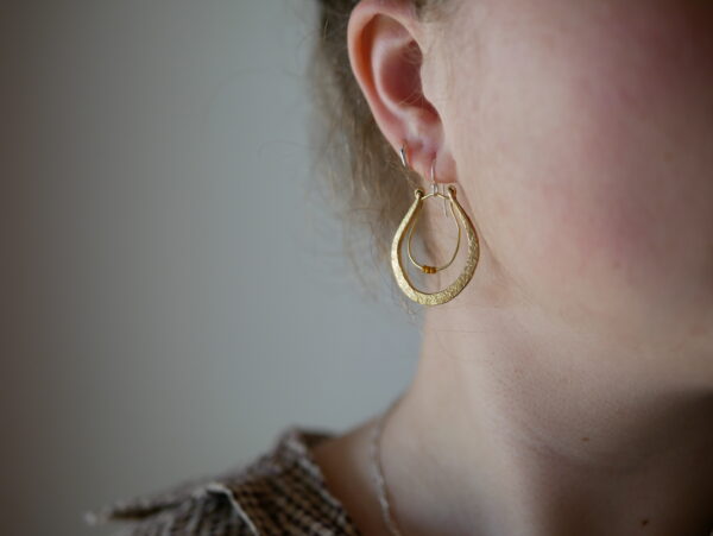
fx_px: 1031
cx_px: 356
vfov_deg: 29.1
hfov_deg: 38.2
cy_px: 268
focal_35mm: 50
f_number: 1.8
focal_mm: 25
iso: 200
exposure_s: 1/160
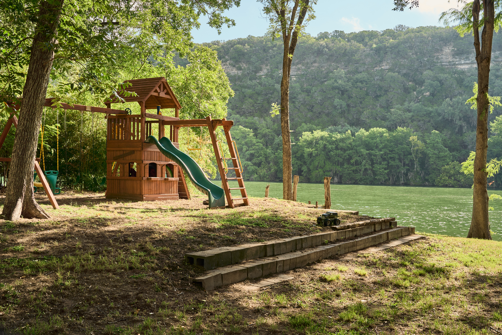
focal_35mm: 34
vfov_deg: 38.9
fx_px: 474
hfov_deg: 55.8
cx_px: 251
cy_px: 168
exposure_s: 1/100
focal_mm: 34
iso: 100
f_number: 9
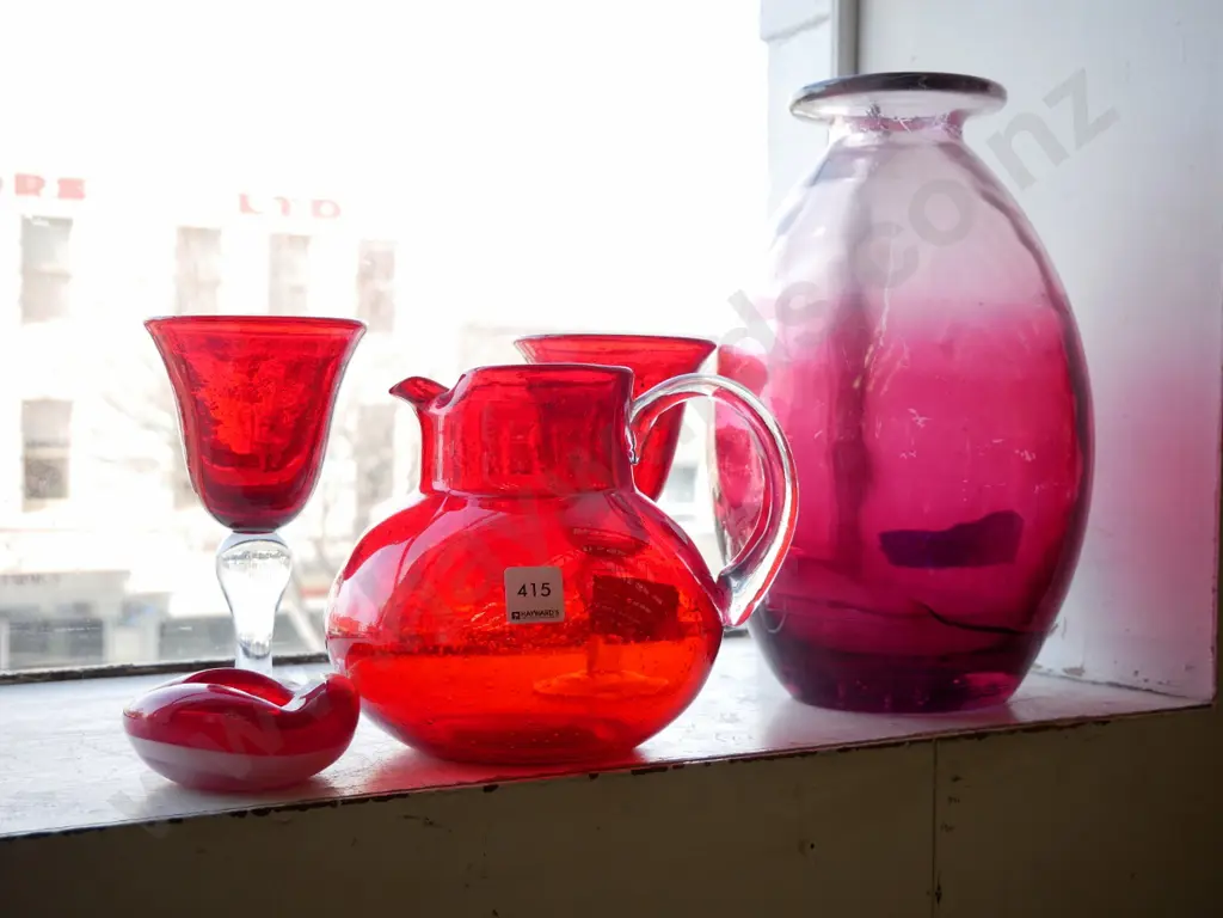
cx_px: 612
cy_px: 459
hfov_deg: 42.9
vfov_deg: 32.9
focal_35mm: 44
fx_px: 1555
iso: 200
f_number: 4.2
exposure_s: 1/125
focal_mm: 22
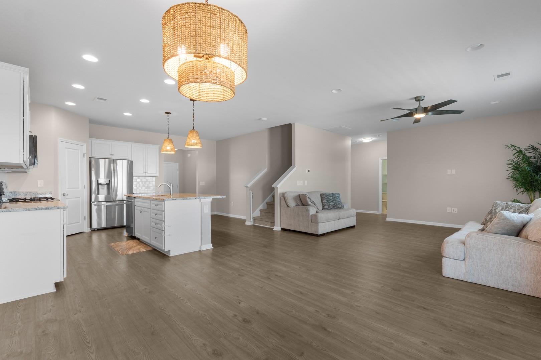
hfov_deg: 100.4
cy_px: 180
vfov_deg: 77.3
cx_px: 270
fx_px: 225
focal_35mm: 15
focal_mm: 10
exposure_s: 1/10
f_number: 4.5
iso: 100
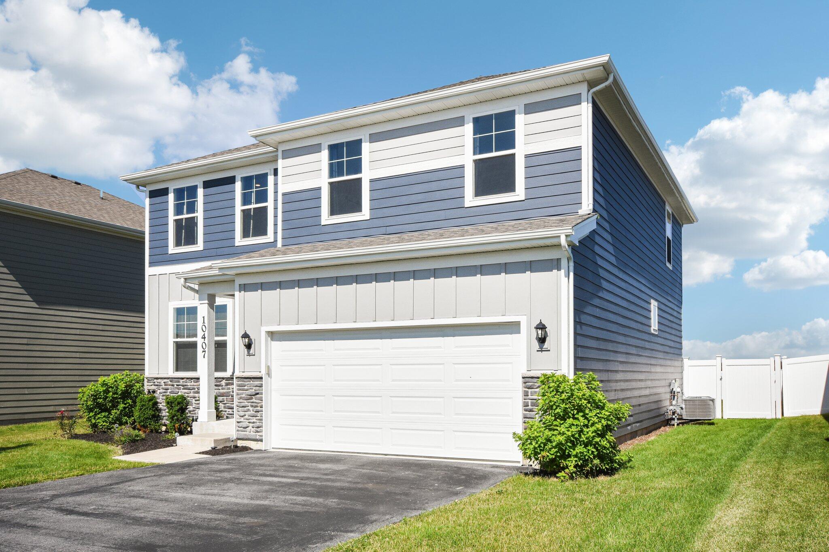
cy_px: 276
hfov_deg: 61.9
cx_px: 414
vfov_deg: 43.6
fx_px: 691
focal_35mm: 30
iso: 400
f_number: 8
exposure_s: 1/2000
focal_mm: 20
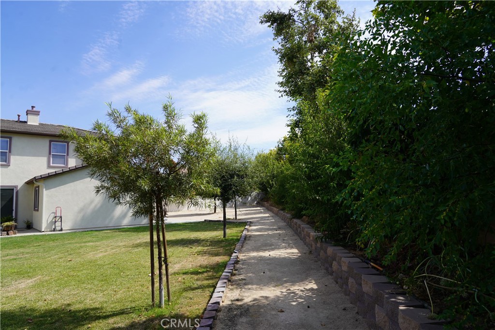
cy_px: 165
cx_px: 248
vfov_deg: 53.1
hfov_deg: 73.7
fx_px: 330
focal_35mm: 24
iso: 100
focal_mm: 24
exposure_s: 1/125
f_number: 9
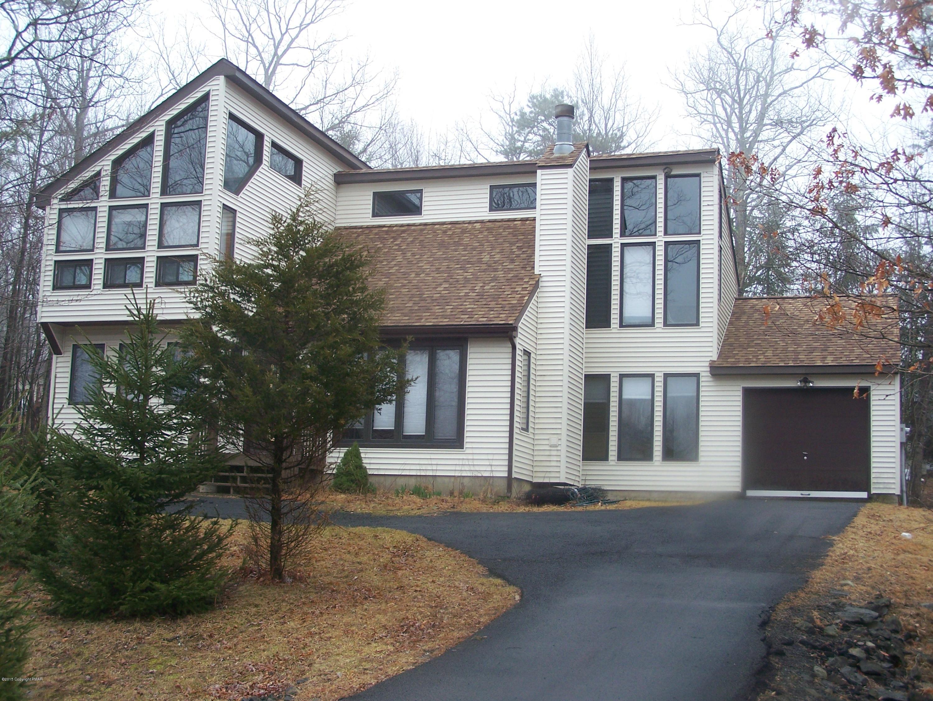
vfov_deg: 28.6
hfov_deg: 37.5
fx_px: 1375
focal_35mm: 51
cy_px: 350
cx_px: 466
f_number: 3
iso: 80
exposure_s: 1/320
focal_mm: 8.5
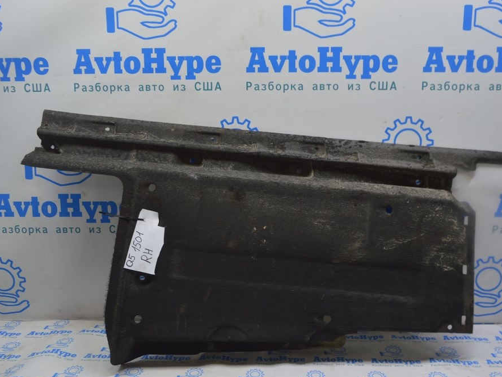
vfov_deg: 46.8
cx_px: 267
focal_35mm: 30
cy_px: 192
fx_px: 435
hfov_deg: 59.9
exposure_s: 1/25
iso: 400
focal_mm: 18
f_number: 5.6
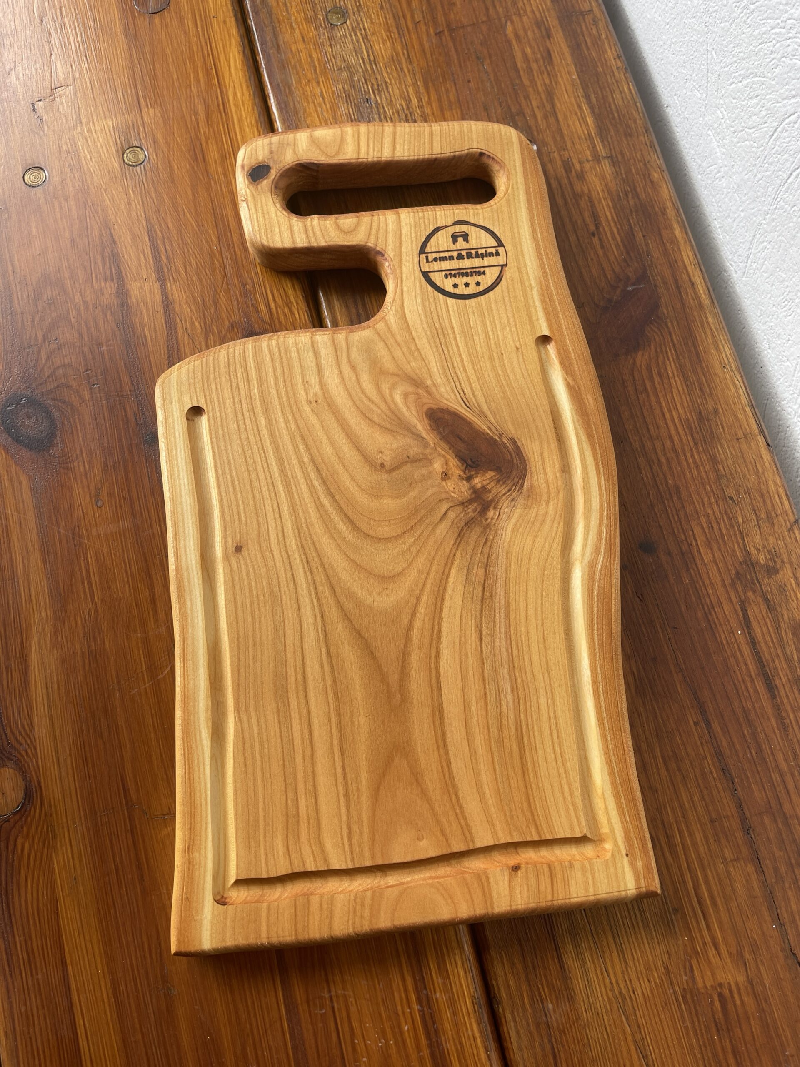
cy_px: 534
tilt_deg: -75.6
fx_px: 770
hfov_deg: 54.9
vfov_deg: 69.4
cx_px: 400
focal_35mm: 25
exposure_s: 1/175
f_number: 1.6
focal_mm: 5.1
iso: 32
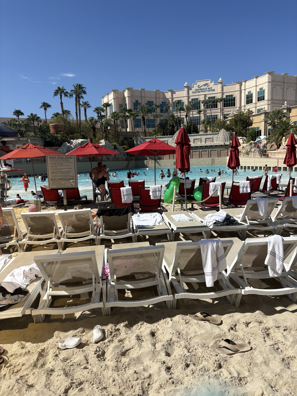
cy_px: 198
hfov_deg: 53.1
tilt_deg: -7.0
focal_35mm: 26
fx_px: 297
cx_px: 148
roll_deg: +1.6
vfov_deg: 67.3
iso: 50
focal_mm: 5.96
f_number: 1.6
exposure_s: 1/5348
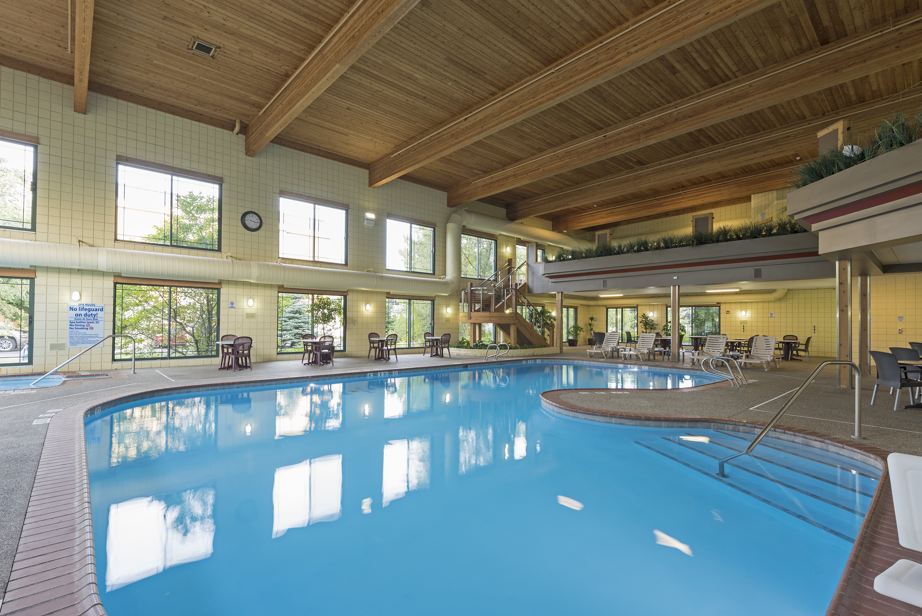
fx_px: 410
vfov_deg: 73.8
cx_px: 461
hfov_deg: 96.7
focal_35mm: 16
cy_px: 308
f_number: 10
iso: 100
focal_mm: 16
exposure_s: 1
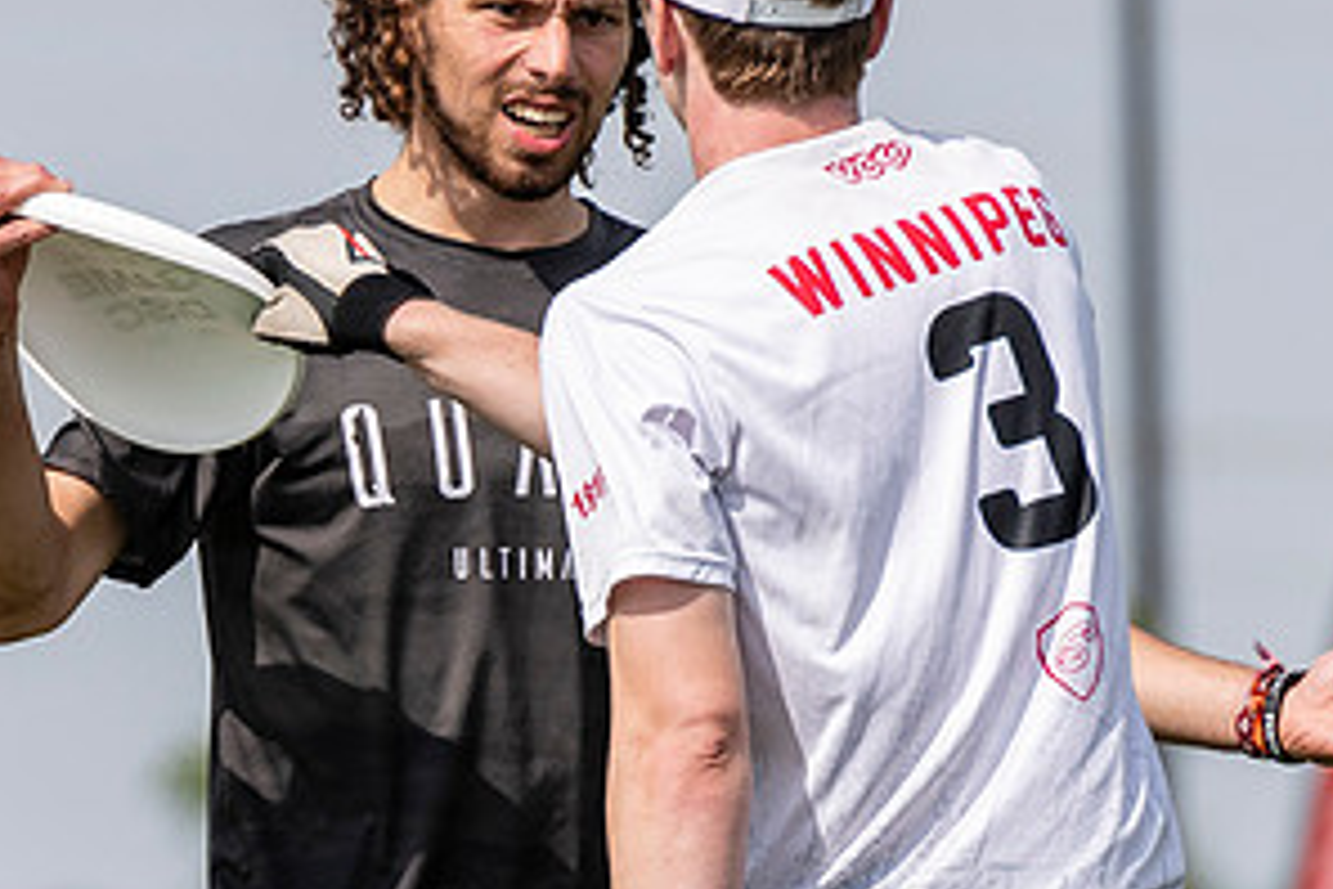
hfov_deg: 2.2
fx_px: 35211
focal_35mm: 951
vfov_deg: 1.4
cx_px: 389
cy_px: 1058
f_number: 4
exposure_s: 1/2500
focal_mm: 200
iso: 200
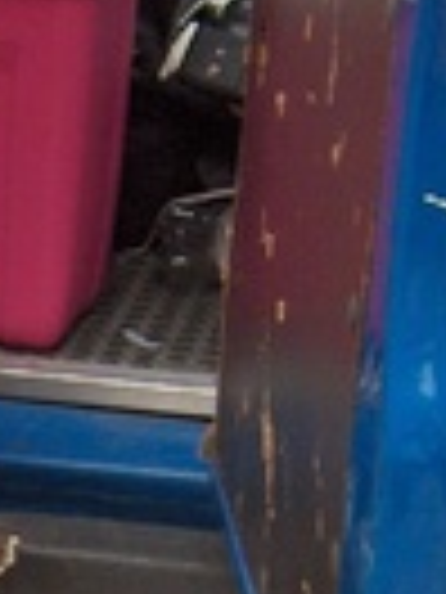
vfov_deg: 10.7
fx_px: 3023
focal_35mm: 176
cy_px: 950
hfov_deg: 8.3
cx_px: -146
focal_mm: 8
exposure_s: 1/397
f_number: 2.8
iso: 100
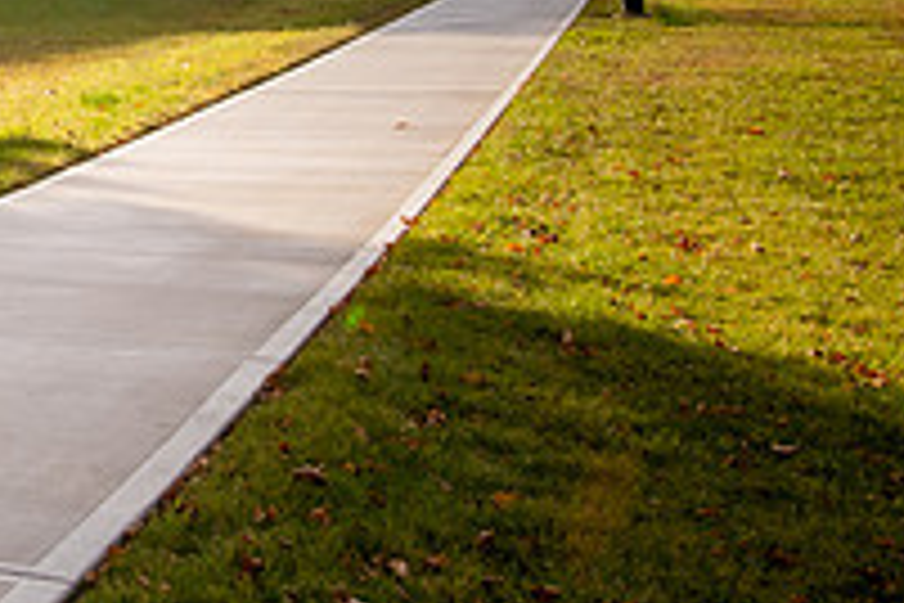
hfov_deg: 23.3
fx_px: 1883
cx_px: -324
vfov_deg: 17.1
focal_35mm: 75
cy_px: -178
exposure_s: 1/80
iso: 200
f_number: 20
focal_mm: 26
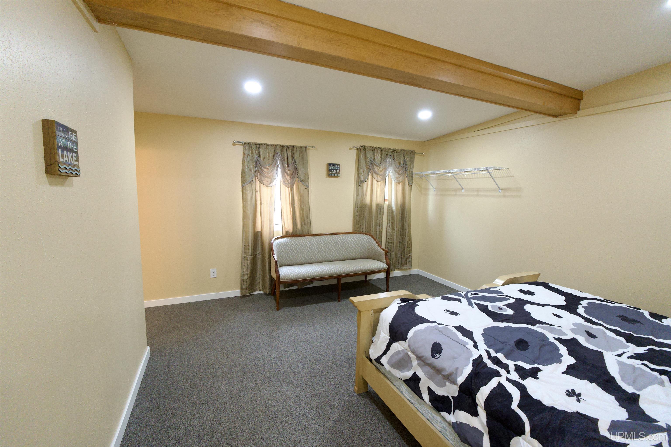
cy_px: 224
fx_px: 280
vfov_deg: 77.3
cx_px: 336
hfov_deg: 100.4
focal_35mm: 15
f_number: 4
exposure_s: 1/160
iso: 2000
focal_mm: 10
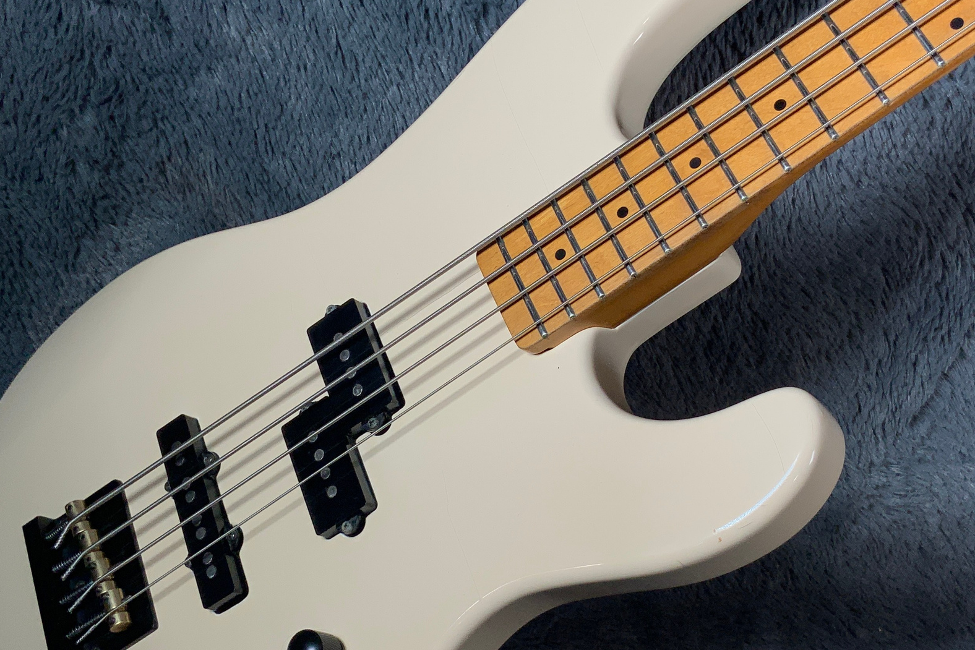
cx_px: 522
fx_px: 1327
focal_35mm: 49
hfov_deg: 40.3
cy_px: 383
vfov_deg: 27.5
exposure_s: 1/156
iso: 20
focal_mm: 3
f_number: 1.8
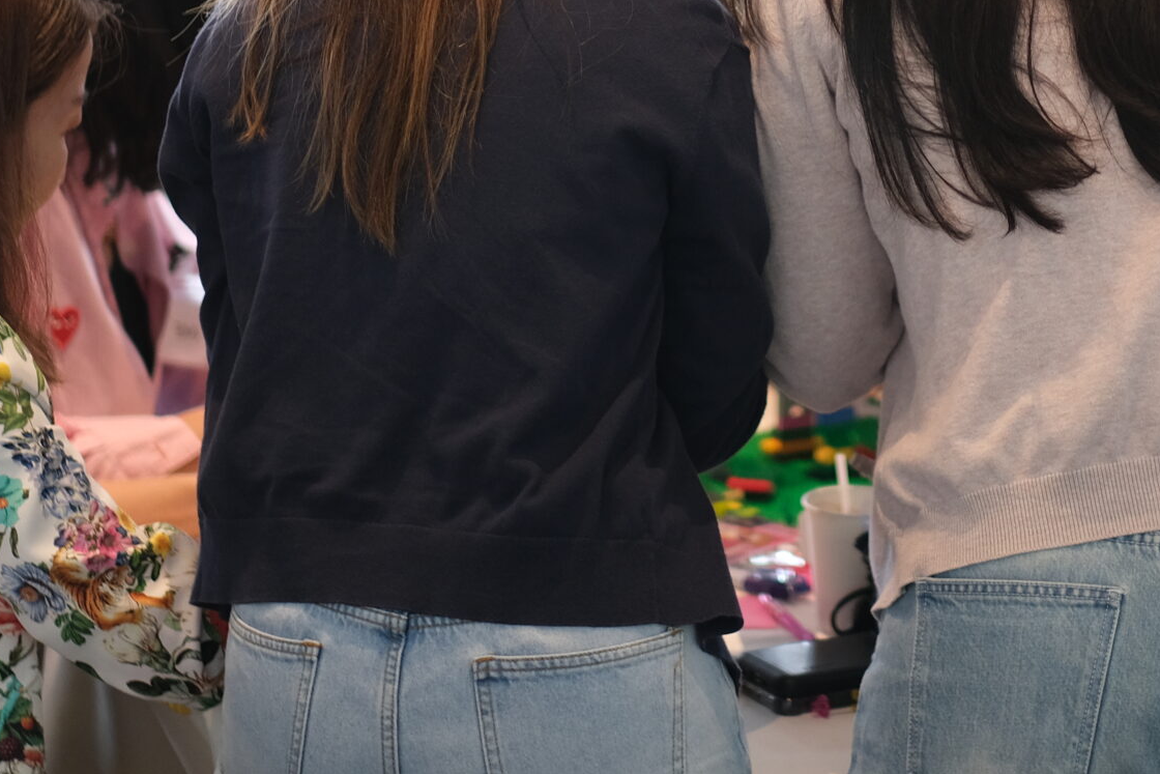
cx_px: 782
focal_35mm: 192
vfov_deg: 7.1
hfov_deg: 10.7
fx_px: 6187
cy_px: -6
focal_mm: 56
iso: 500
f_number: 1.2
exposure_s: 1/250
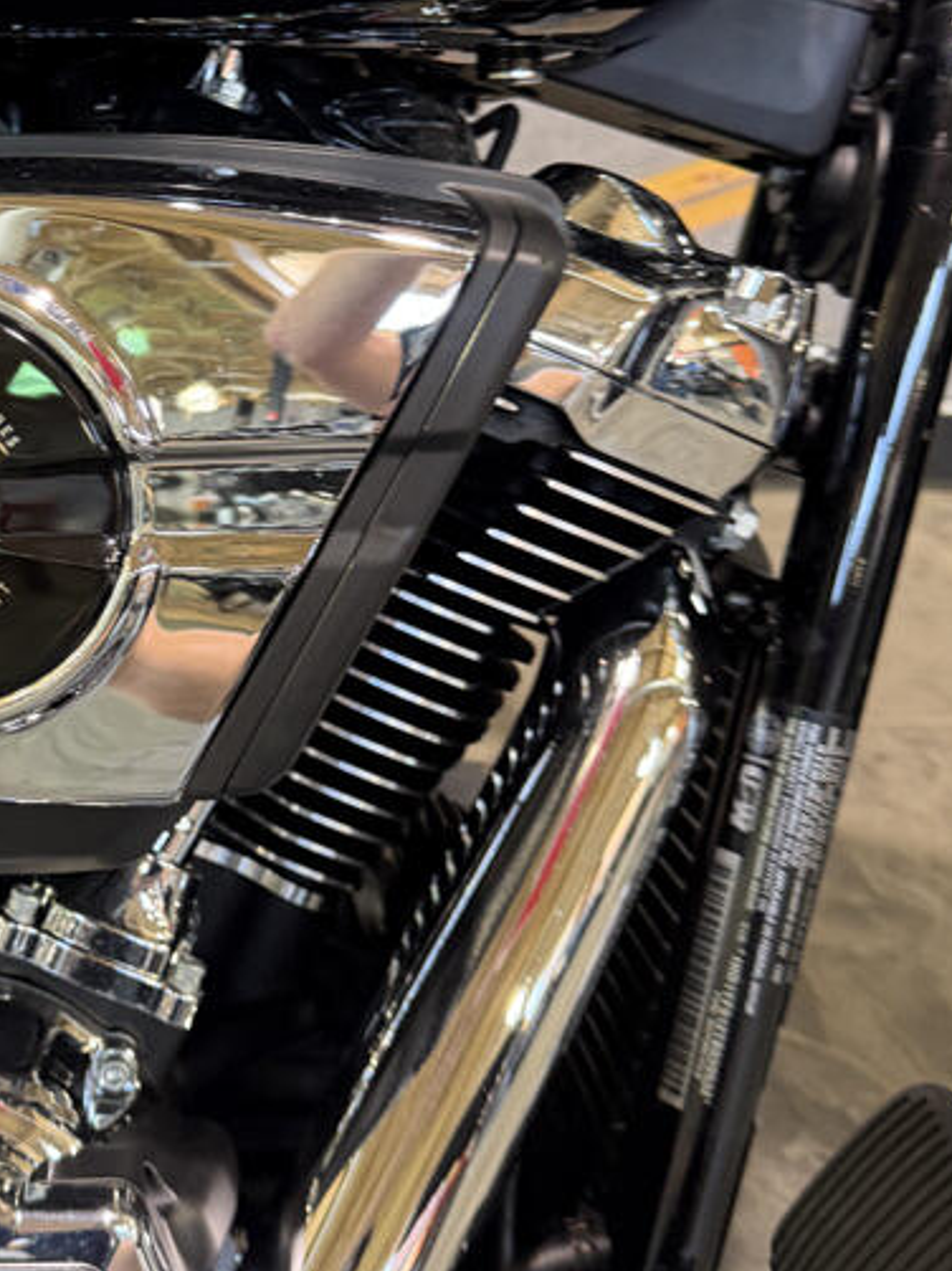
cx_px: 137
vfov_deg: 38.8
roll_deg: +1.4
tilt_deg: -15.3
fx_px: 1798
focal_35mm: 49
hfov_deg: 28.7
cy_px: 524
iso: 250
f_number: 1.78
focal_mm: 6.76
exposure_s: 1/60
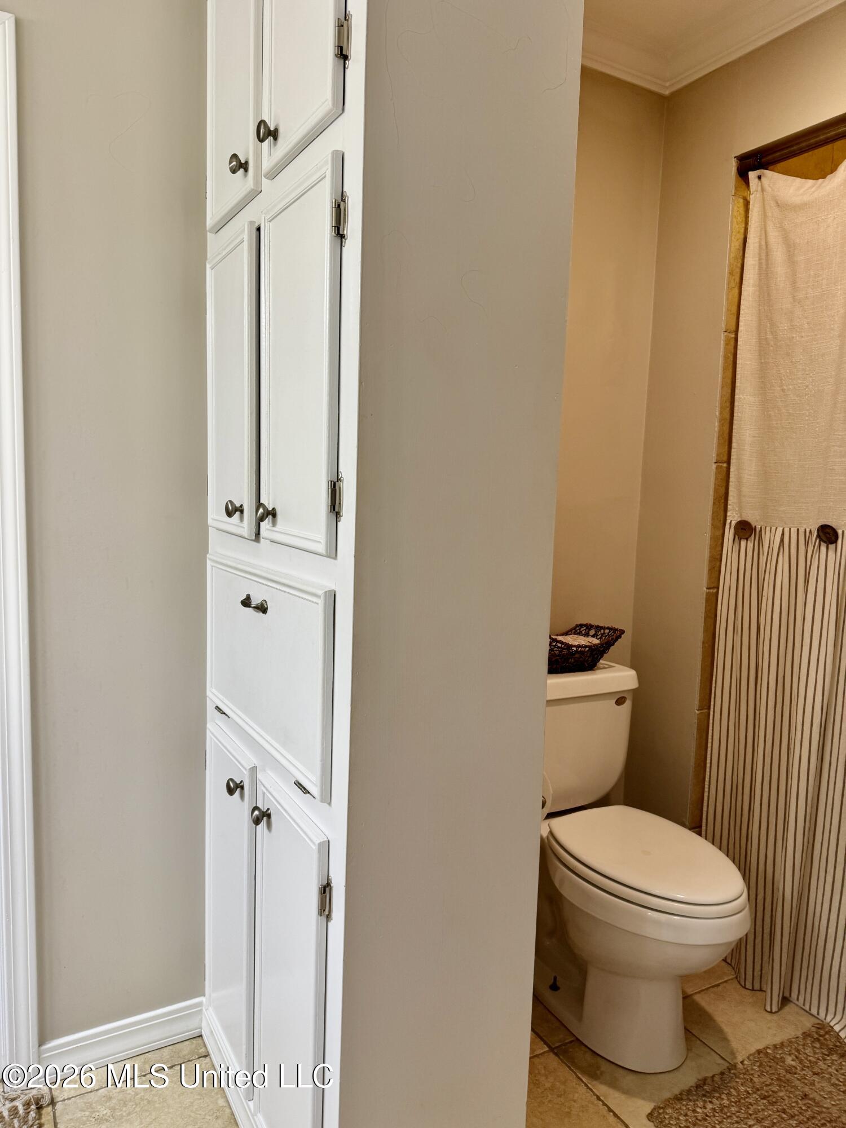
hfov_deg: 56.8
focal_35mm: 24
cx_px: 423
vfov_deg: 71.6
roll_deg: -1.4
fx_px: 782
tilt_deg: -6.2
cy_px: 564
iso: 100
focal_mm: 6.76
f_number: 1.78
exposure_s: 1/60
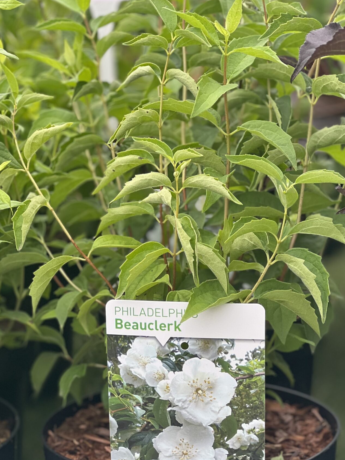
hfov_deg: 12.7
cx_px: 196
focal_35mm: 117
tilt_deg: -15.9
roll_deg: +0.2
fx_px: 1555
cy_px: 292
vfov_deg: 16.8
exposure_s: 1/121
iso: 50
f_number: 2.8
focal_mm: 9
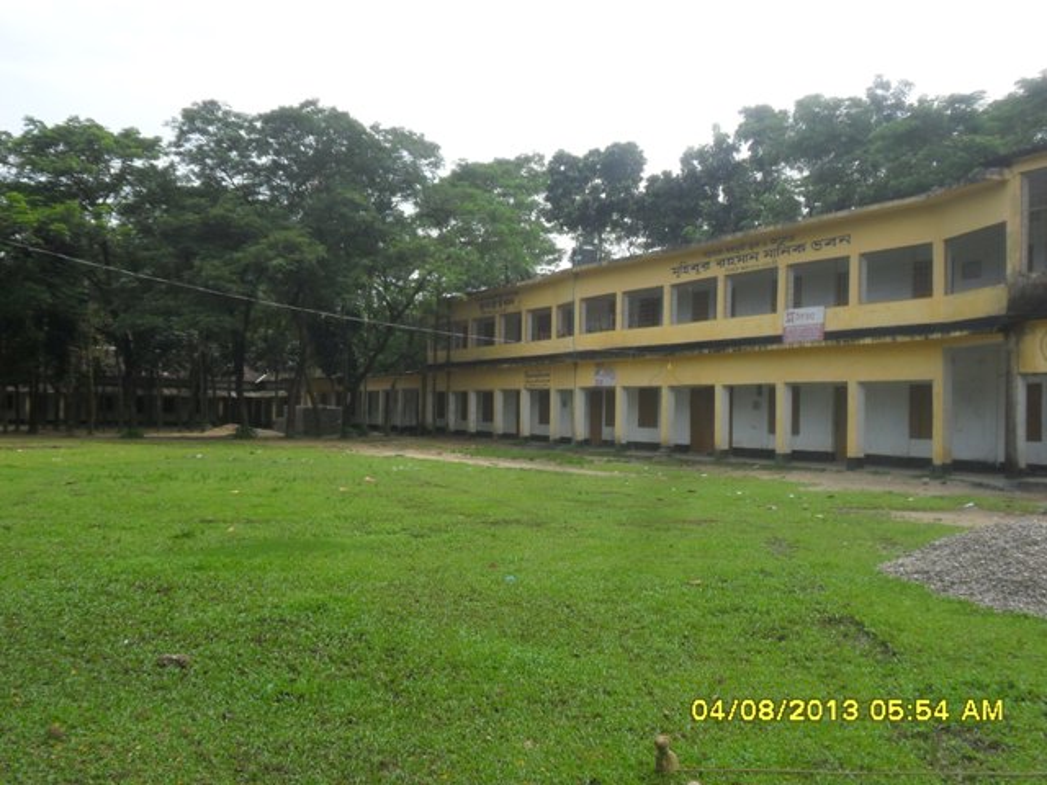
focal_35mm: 37
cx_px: 524
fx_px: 1119
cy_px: 392
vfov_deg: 38.7
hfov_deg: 50.1
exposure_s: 1/500
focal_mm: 6.6
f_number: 4
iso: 100
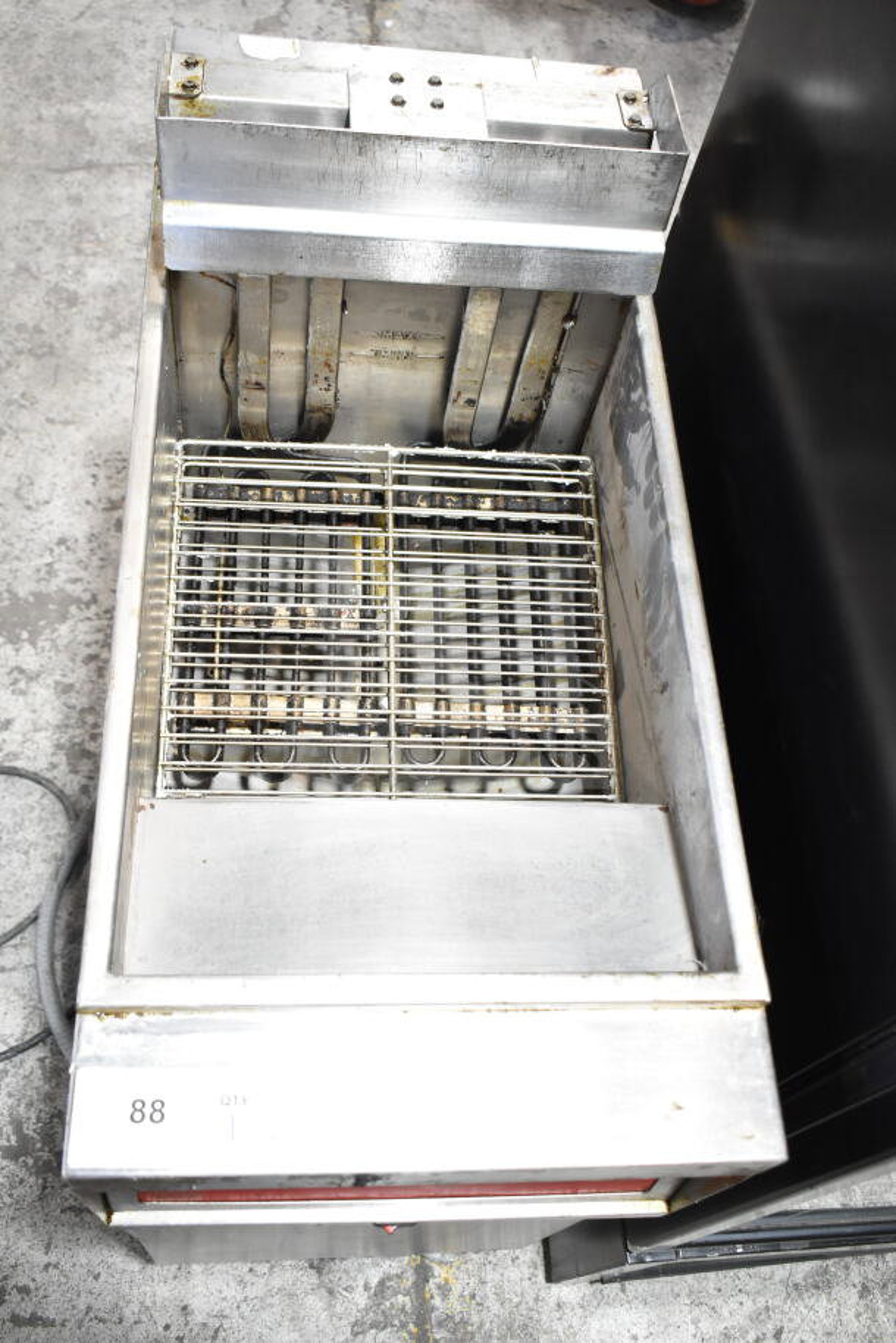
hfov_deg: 38.4
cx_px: 448
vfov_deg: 55.1
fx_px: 1287
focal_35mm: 34
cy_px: 672
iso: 1600
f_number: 5
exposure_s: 1/100
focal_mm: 23
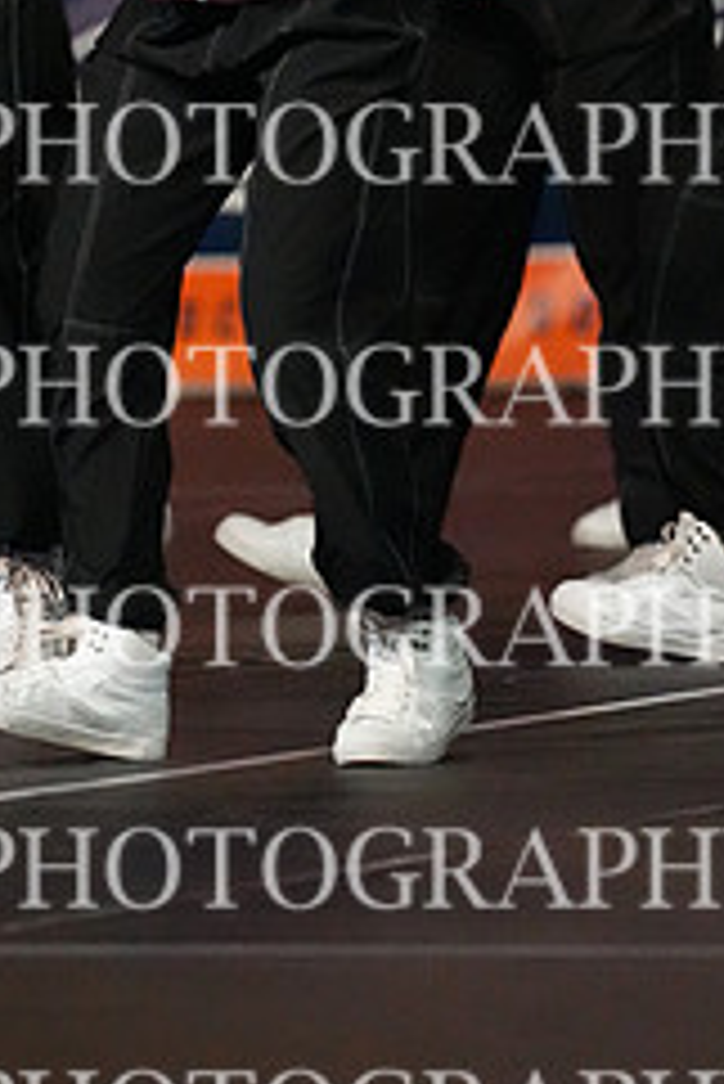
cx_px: -74
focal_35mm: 721
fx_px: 21717
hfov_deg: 1.9
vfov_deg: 2.9
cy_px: 22
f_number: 3.5
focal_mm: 300
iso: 16000
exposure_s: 1/1250
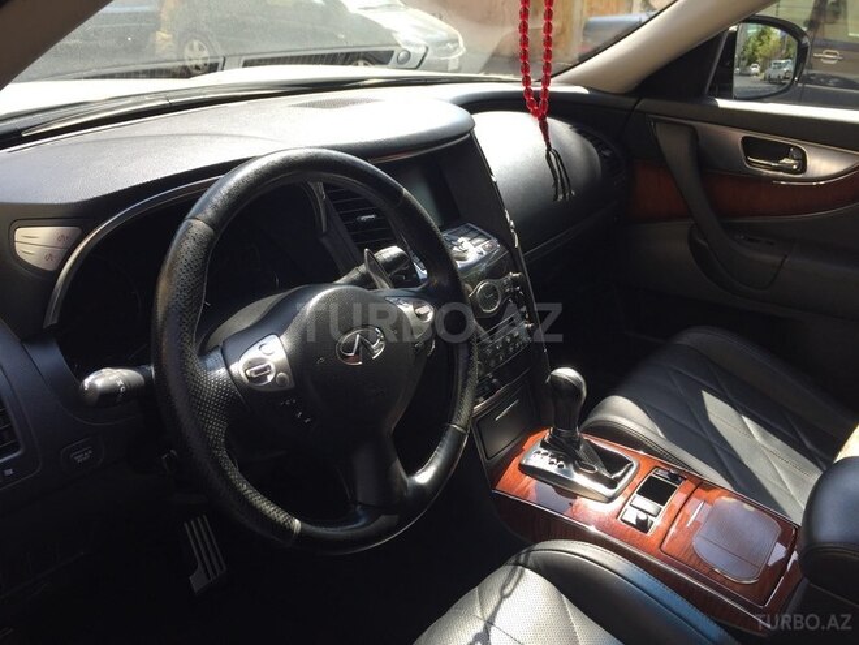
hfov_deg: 61.7
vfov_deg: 48.2
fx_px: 720
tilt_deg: -24.8
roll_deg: -0.6
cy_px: 322
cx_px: 430
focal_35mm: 29
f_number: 2.2
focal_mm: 4.15
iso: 32
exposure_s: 1/327
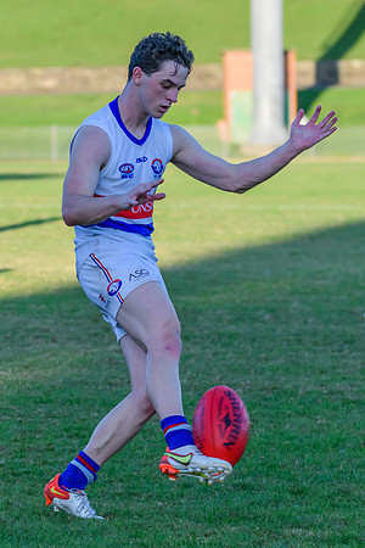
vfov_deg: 6.7
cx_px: 223
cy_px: 290
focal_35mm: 309
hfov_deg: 4.5
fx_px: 4693
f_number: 5
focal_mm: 150
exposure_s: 1/2000
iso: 1100
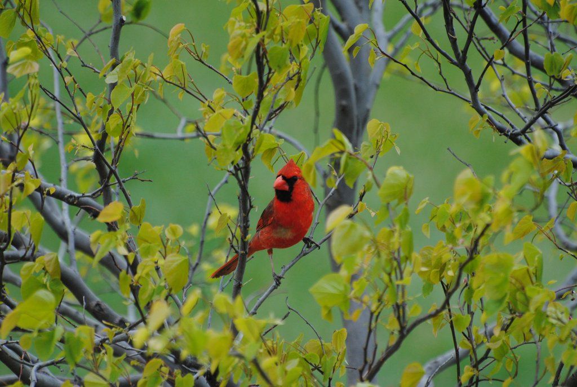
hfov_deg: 4.6
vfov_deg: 3.1
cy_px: 194
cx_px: 288
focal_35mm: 450
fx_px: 7223
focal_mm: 300
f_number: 5.6
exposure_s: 1/500
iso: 450
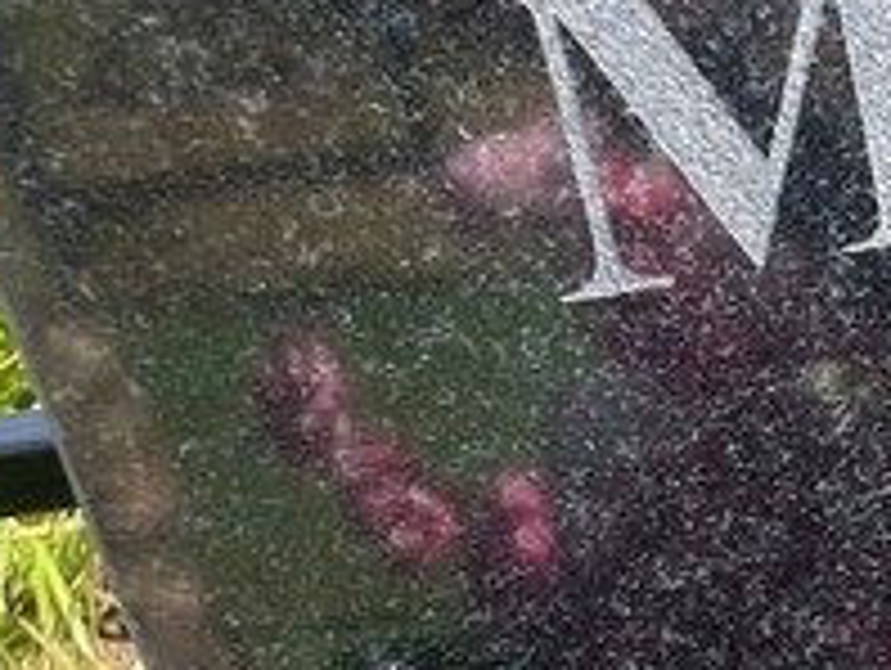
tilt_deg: -29.0
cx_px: 1588
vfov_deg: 14.0
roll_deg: +3.6
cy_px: 544
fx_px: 2706
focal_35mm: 105
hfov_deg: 16.0
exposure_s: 1/569
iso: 32
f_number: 1.6
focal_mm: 4.2
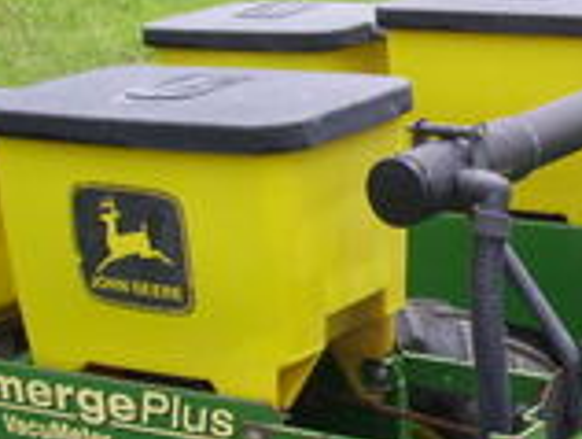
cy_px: 243
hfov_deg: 17.2
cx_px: 656
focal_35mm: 110
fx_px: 1852
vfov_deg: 13.5
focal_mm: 5.7
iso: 80
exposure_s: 1/160
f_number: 5.6
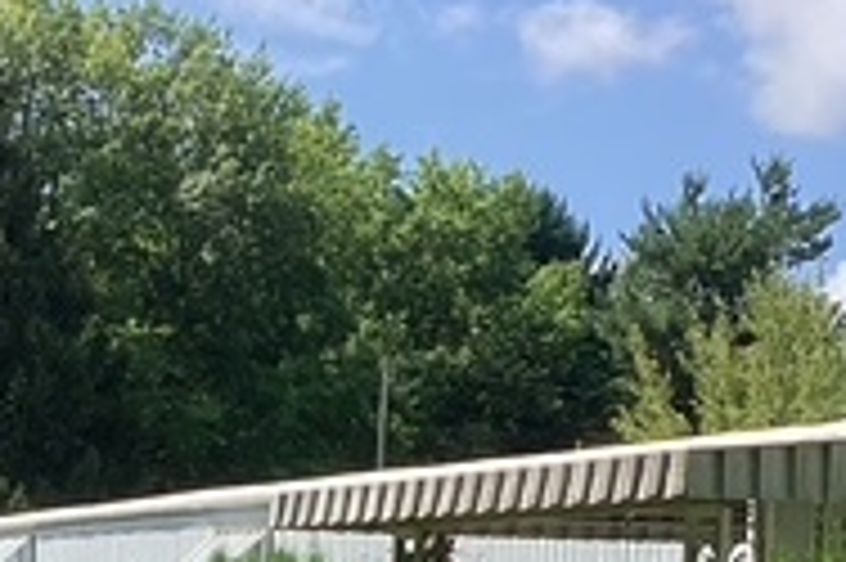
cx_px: 346
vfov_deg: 11.9
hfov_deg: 18.6
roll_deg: -1.2
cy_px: 841
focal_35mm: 110
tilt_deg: -1.4
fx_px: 2583
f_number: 2.4
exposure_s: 1/823
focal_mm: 3.3
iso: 25
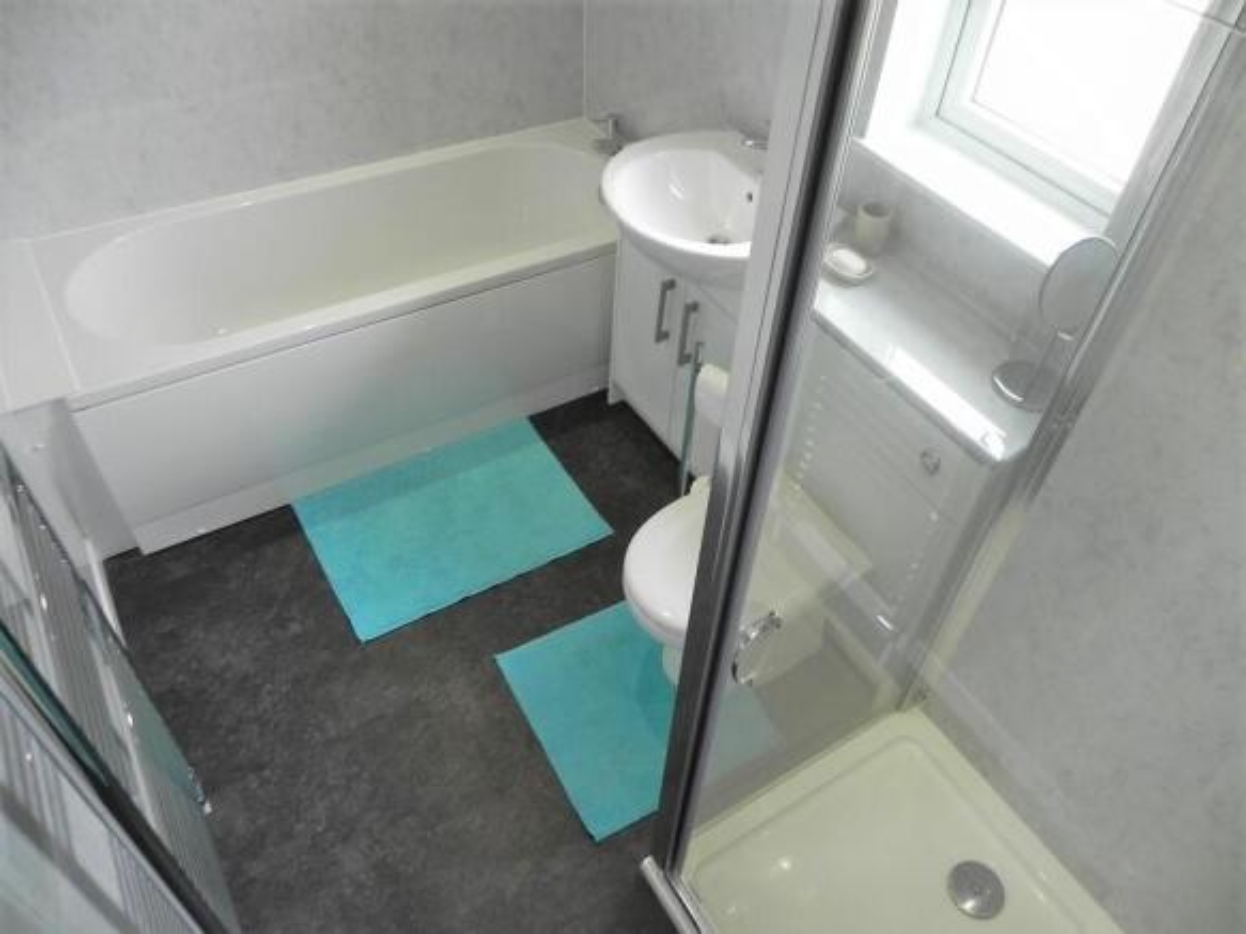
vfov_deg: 53.0
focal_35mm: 26
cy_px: 467
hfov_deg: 67.3
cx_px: 623
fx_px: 936
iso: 160
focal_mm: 4.6
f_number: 2.8
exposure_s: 1/49.7
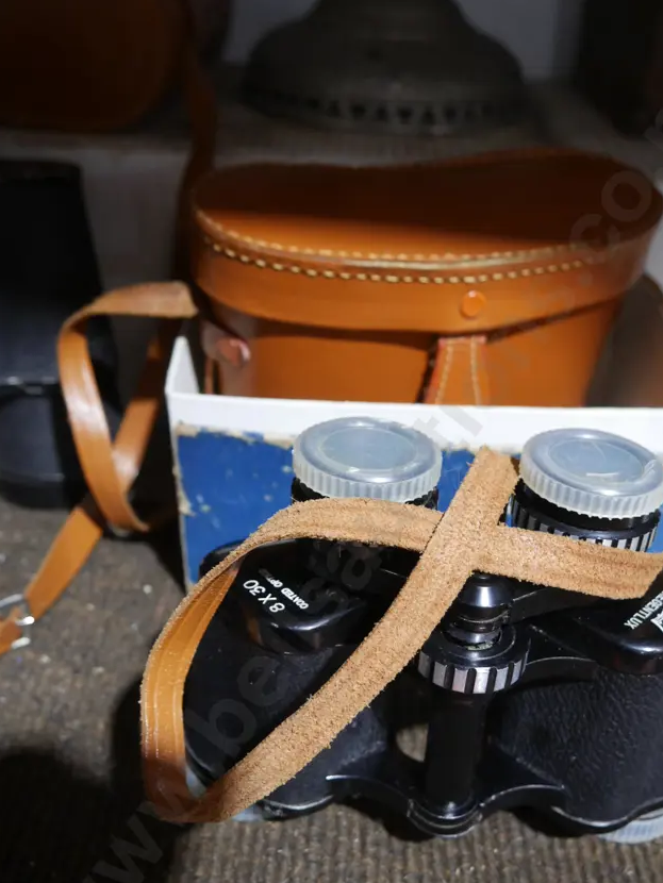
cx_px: 389
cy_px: 511
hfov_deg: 38.6
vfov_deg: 49.9
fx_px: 944
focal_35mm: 37
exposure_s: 1/60
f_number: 3.6
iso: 800
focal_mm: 15
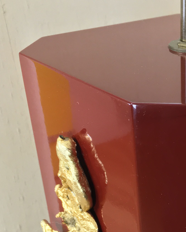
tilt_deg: -34.2
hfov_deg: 21.8
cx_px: 177
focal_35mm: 68
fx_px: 468
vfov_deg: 26.4
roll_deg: +0.2
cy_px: 232
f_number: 2.2
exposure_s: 1/33
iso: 125
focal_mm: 4.15
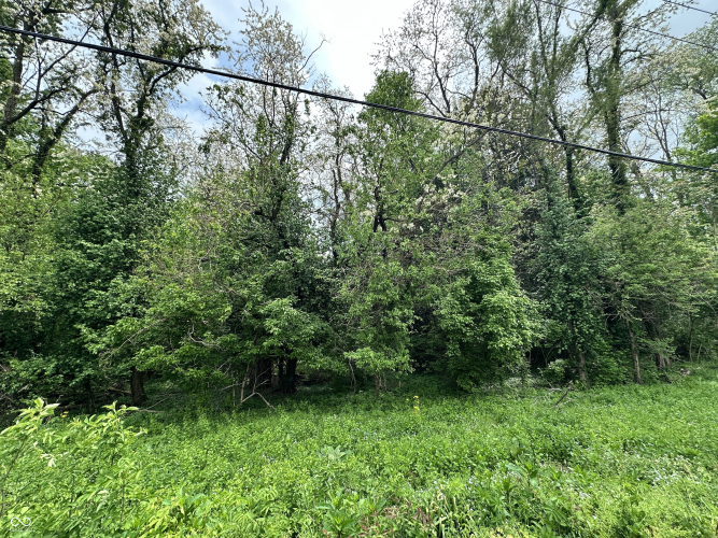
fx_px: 290
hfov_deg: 102.1
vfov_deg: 85.7
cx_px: 359
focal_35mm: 14
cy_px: 269
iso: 40
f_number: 2.2
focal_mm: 2.22
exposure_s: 1/479
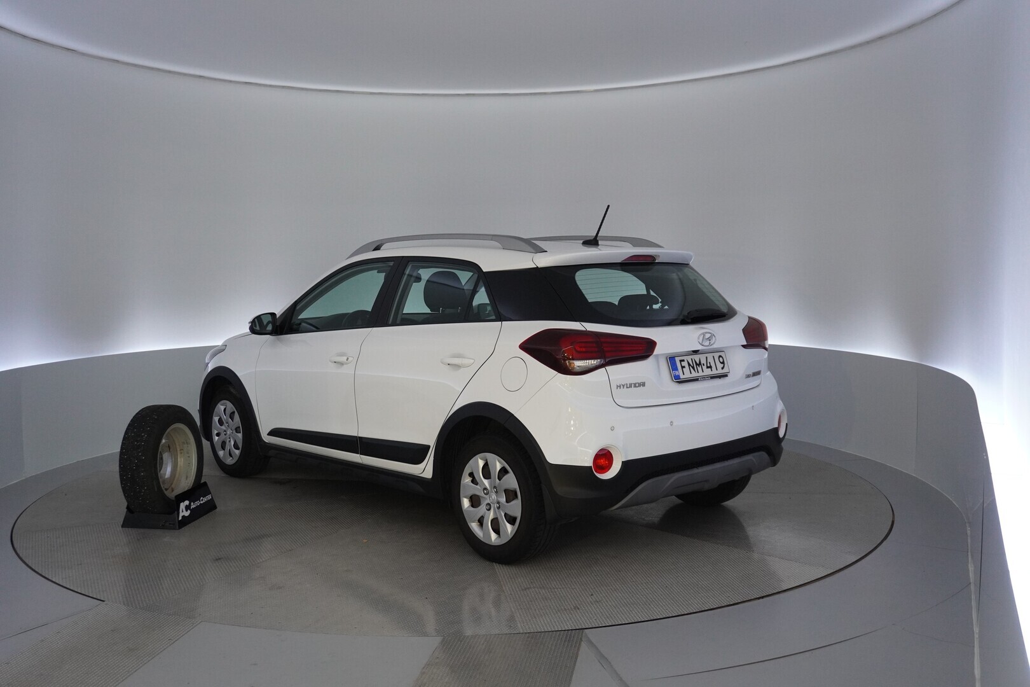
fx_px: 987
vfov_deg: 38.4
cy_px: 344
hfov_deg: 55.1
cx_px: 515
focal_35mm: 34
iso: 1250
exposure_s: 1/160
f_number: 4
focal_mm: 23
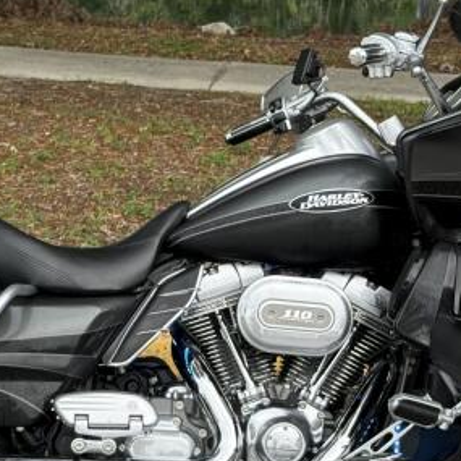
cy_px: 317
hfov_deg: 14.6
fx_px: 1793
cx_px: 147
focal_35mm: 119
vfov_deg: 14.6
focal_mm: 6.76
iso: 80
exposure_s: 1/802
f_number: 1.78
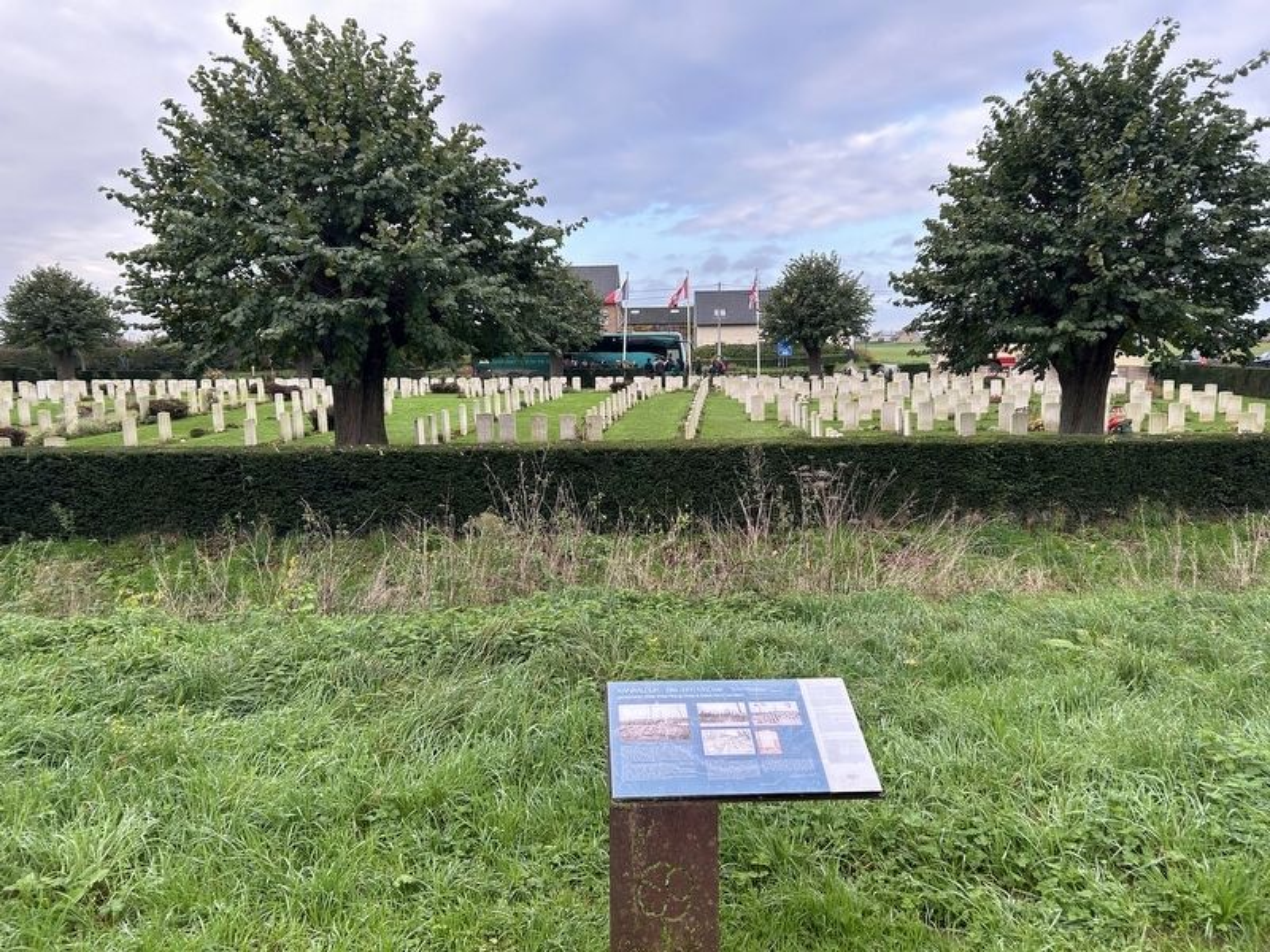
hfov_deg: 67.3
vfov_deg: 53.1
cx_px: 635
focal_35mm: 26
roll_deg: +1.3
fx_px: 954
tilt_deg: -6.0
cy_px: 476
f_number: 1.5
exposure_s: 1/502
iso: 50
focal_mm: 5.7
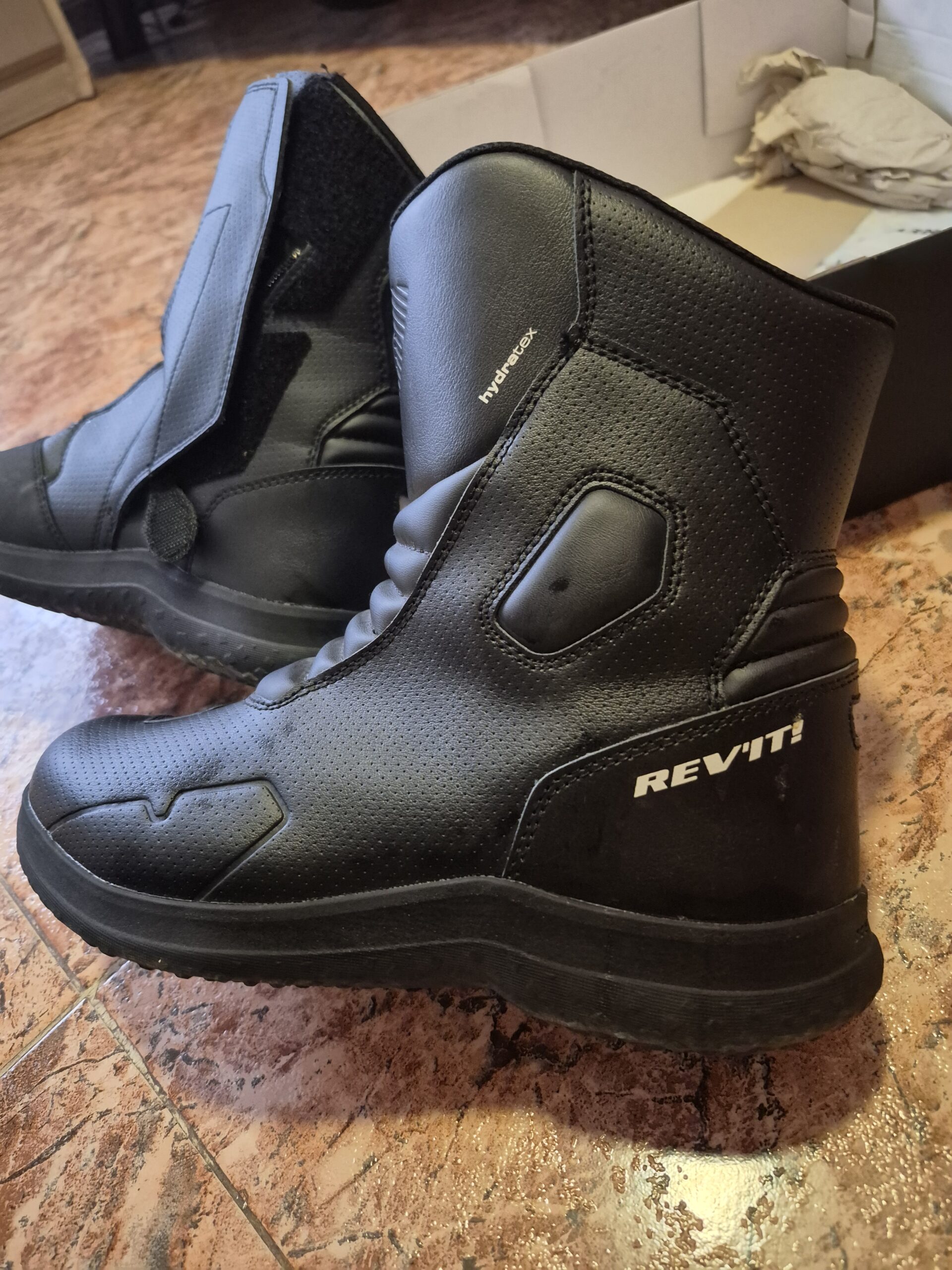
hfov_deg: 58.9
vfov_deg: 73.9
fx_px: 843
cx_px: 476
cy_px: 635
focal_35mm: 23
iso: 1600
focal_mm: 5.4
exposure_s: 1/33
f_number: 1.8
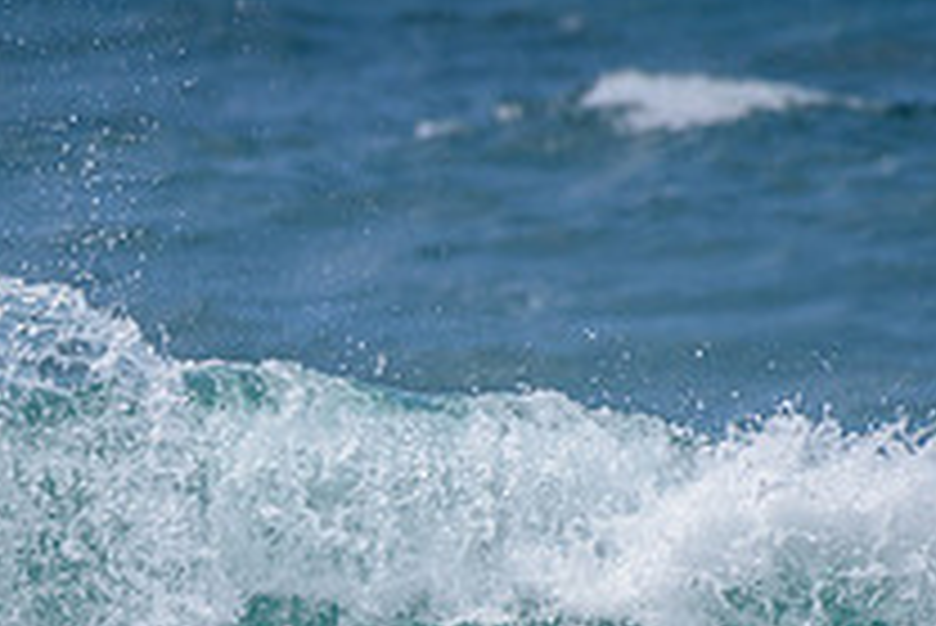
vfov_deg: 0.8
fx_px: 44620
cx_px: -487
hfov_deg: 1.2
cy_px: 582
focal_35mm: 1715
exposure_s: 1/2000
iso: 90
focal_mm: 500
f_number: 5.6
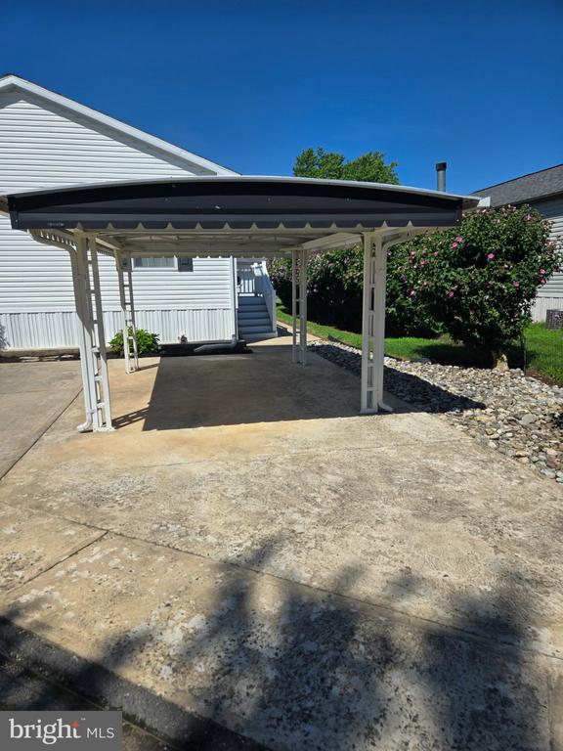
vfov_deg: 73.9
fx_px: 499
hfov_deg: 58.9
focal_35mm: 23
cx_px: 282
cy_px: 376
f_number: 1.8
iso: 25
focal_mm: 5.4
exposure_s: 1/2977
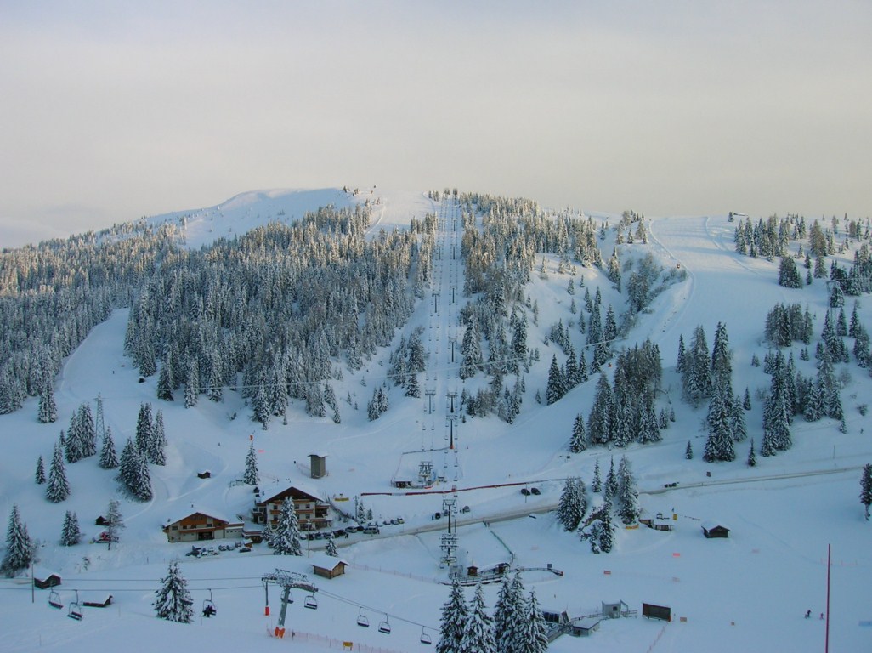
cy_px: 326
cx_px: 436
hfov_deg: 54.0
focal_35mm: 34
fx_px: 856
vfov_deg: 41.7
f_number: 4.9
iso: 50
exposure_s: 1/126
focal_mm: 5.7
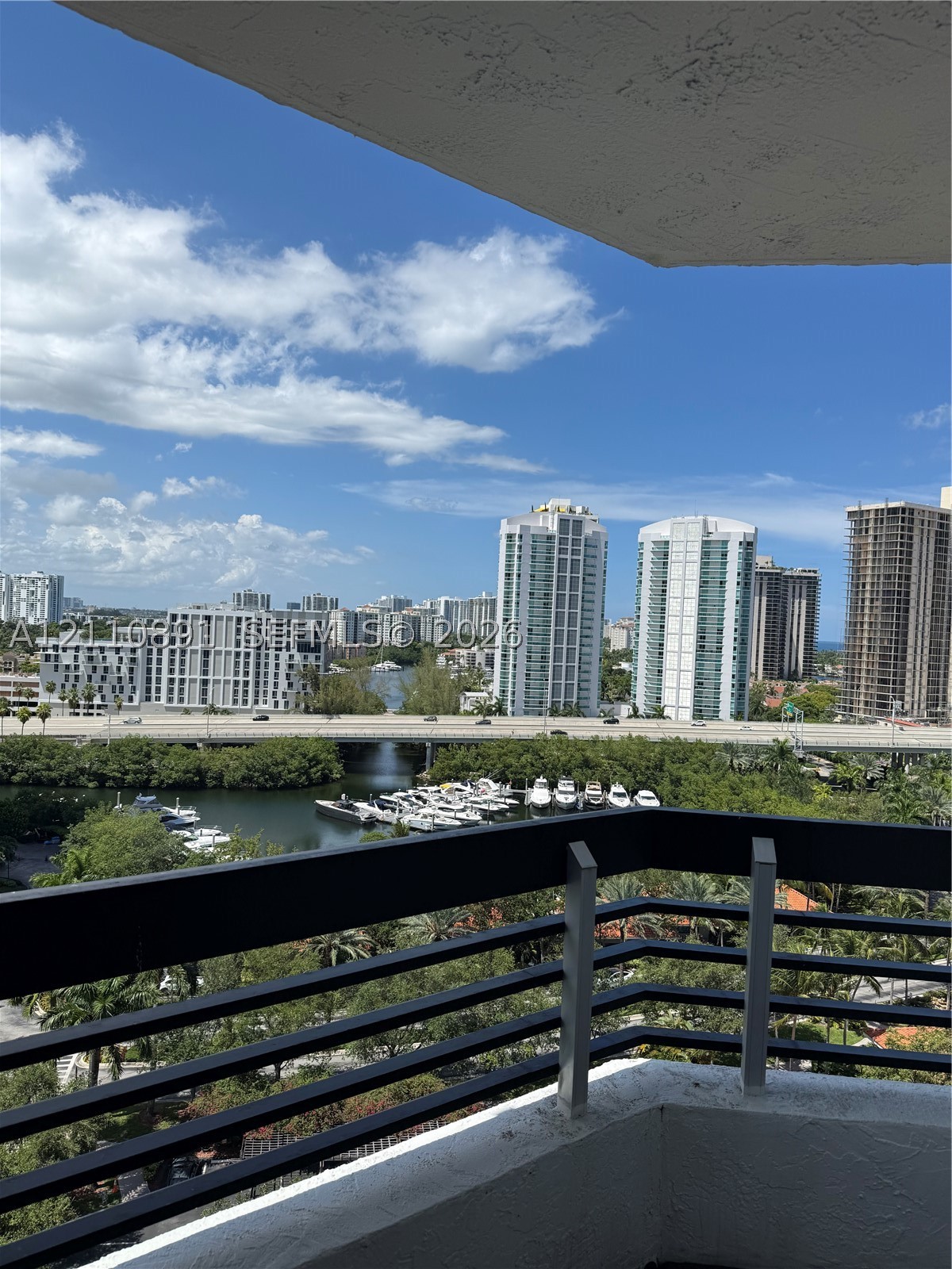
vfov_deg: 71.6
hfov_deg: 56.8
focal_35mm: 24
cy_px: 634
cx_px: 476
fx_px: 880
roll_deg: -1.8
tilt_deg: -1.8
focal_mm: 6.76
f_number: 1.78
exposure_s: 1/6711
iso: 80
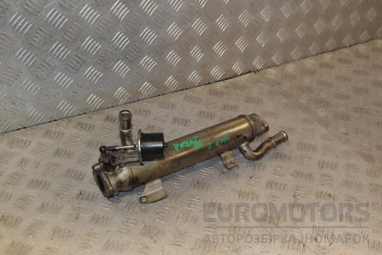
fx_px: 509
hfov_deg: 41.1
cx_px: 191
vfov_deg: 28.1
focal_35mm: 48
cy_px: 128
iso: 800
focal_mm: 32
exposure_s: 1/200
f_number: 7.1
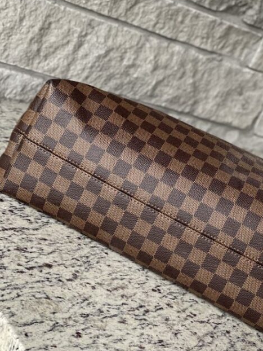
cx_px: 179
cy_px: 201
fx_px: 972
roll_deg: -28.9
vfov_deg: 20.4
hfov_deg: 15.4
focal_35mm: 96
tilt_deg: -19.6
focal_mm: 7.5
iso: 250
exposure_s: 1/120
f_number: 2.2
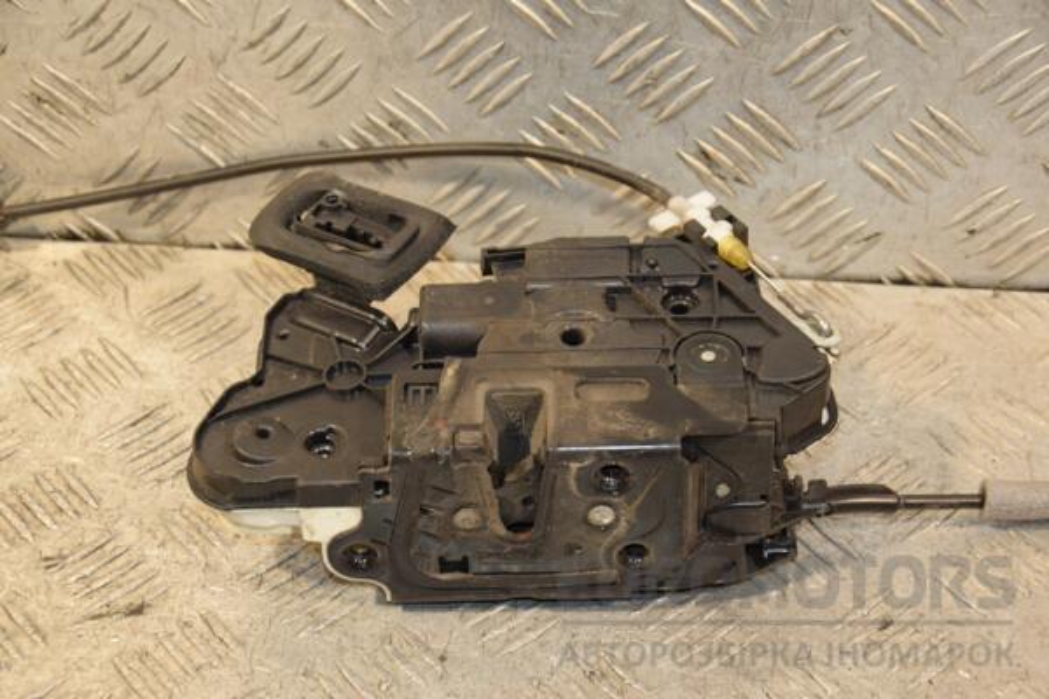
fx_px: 2535
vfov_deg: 15.7
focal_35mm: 87
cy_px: 350
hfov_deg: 23.4
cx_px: 524
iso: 800
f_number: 5
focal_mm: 58
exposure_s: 1/100
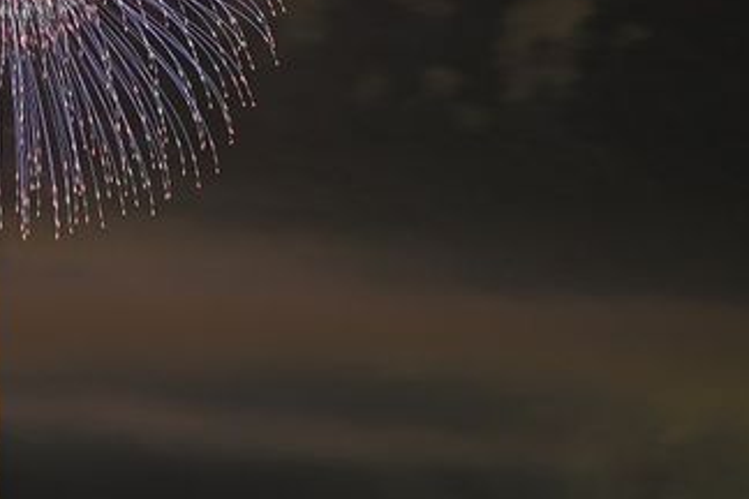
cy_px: 221
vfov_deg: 2.7
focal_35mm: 503
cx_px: 73
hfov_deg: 4.1
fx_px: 10464
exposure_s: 10
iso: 80
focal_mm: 200
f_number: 4
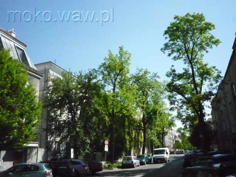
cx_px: 118
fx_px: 218
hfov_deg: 56.8
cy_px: 88
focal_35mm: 32
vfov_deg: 44.2
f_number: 8
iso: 1600
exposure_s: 1/1600
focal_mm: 5.2
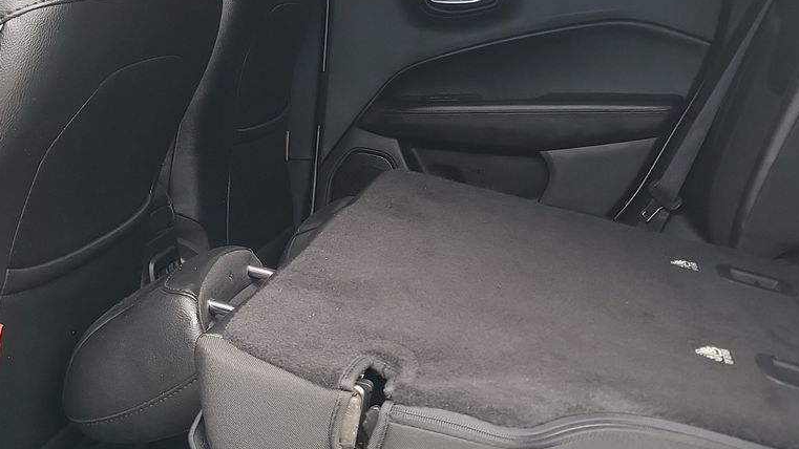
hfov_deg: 37.8
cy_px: 147
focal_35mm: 55
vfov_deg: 21.7
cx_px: 435
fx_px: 1165
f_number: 1.8
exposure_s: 1/119
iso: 84
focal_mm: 6.7
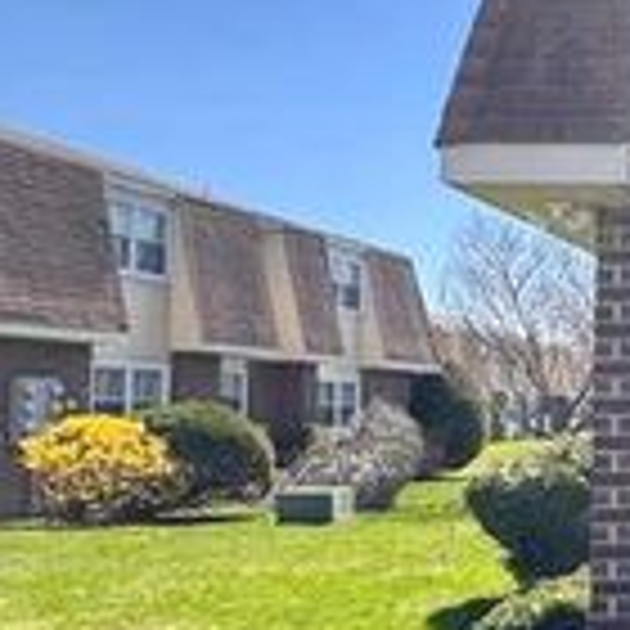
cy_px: 371
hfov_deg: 22.9
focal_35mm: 59
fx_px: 1215
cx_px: 976
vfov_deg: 29.0
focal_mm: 2.22
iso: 50
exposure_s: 1/548
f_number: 2.2
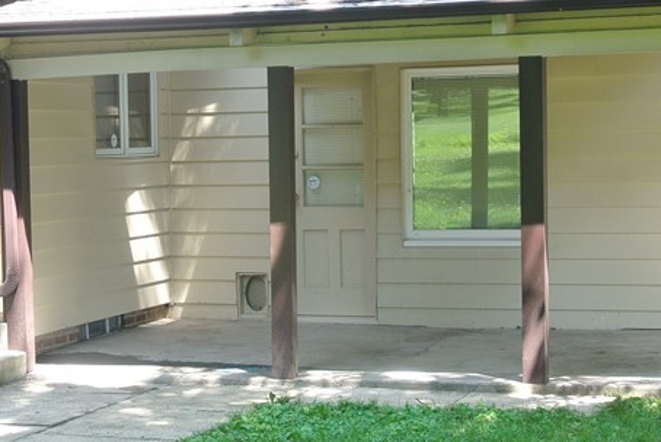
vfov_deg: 14.8
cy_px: 224
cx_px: 203
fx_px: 1710
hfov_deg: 21.8
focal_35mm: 93
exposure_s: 1/60
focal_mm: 14.5
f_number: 4
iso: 140
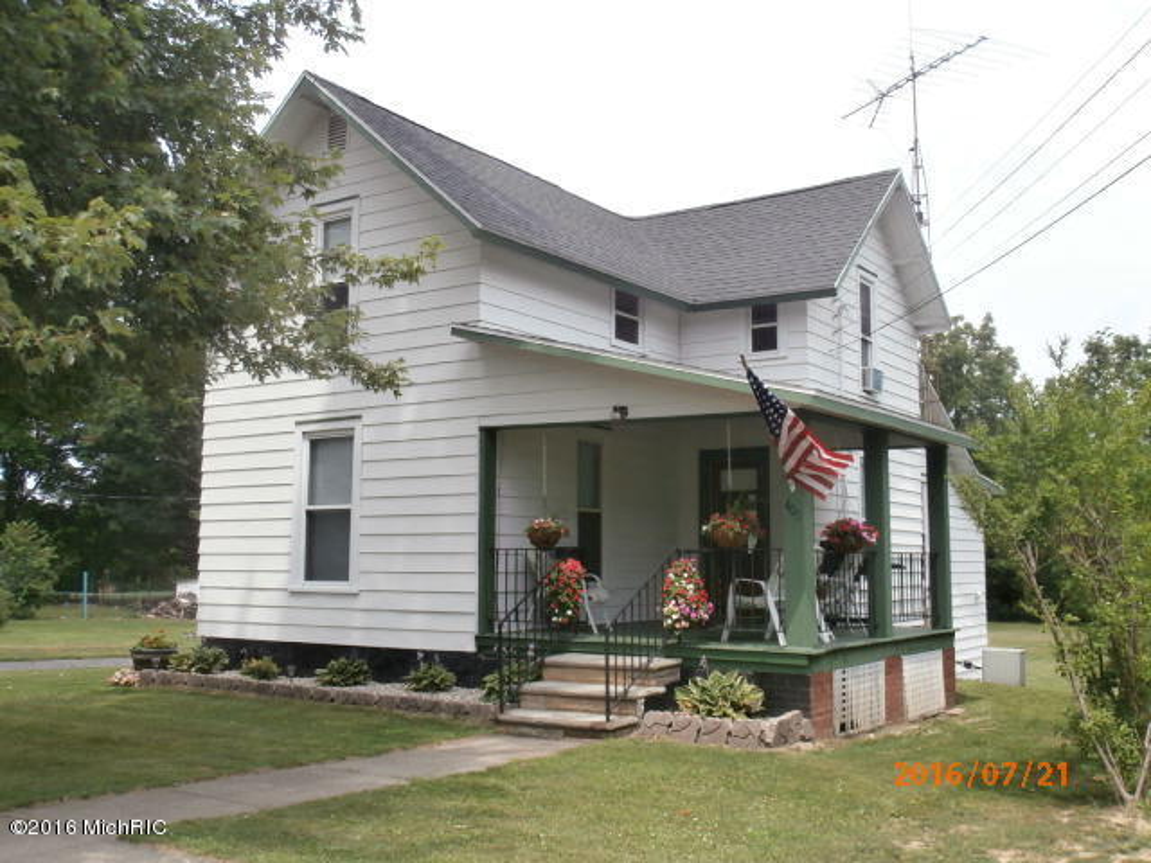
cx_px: 576
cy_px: 432
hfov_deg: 49.0
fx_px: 1264
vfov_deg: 37.7
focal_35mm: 38
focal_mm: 6.67
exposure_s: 1/80
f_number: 9.9
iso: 100
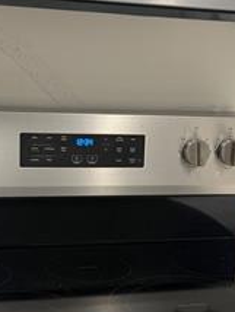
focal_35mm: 86
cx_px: 155
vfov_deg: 22.6
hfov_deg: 17.2
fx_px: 777
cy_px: 220
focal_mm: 6.76
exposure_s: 1/60
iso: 125
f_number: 1.78
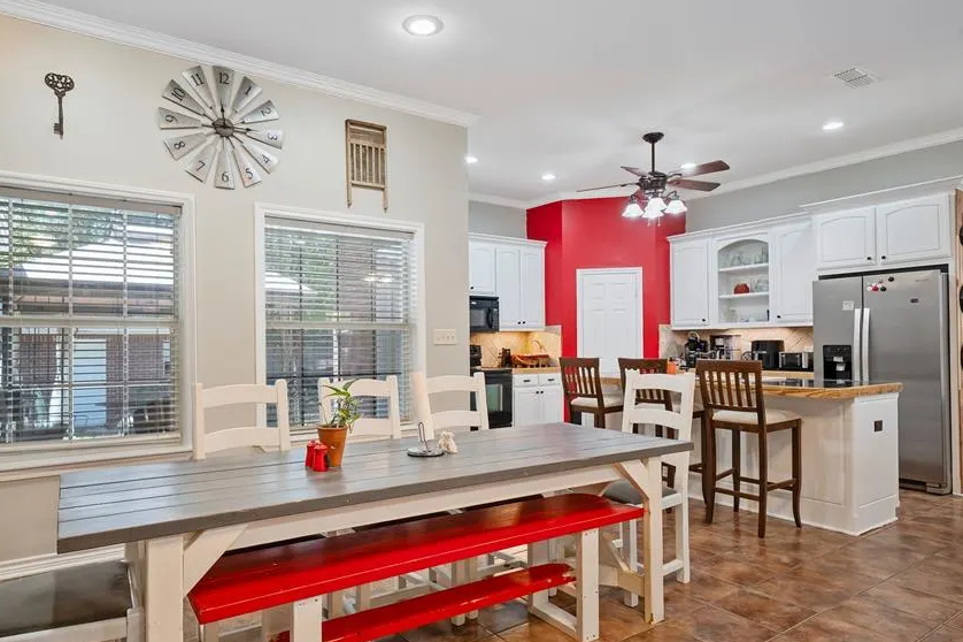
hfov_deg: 78.3
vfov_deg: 57.1
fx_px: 588
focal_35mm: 22
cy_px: 343
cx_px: 427
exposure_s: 1/13
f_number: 8
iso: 800
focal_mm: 18
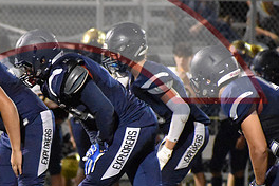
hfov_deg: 2.6
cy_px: 157
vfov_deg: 1.7
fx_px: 6130
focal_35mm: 791
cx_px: 54
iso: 12800
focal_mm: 240
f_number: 6
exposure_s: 1/200
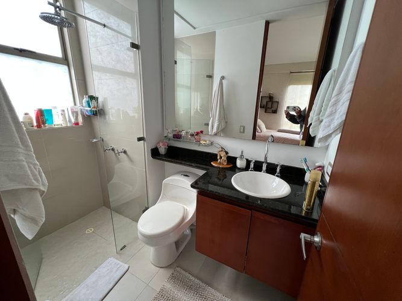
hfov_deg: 106.2
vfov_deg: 89.9
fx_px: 151
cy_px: 150
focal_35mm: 13
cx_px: 201
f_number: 1.8
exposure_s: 1/99
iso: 160
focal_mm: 1.57
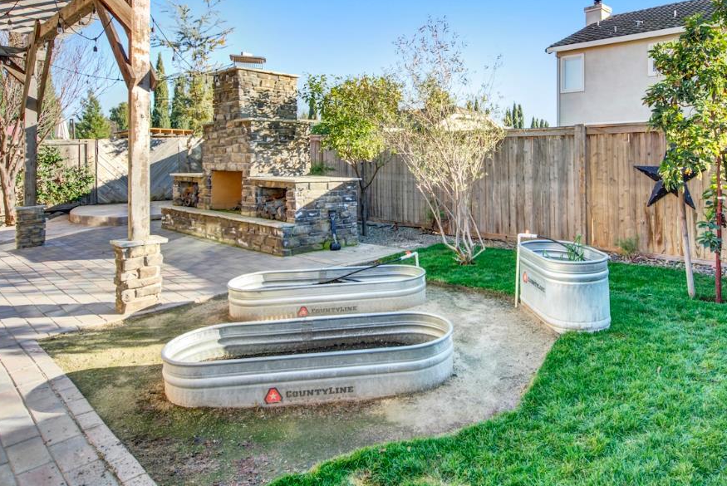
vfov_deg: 52.1
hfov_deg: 73.3
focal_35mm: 24
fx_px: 485
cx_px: 412
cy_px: 158
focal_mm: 14
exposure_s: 1/20
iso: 100
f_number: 14
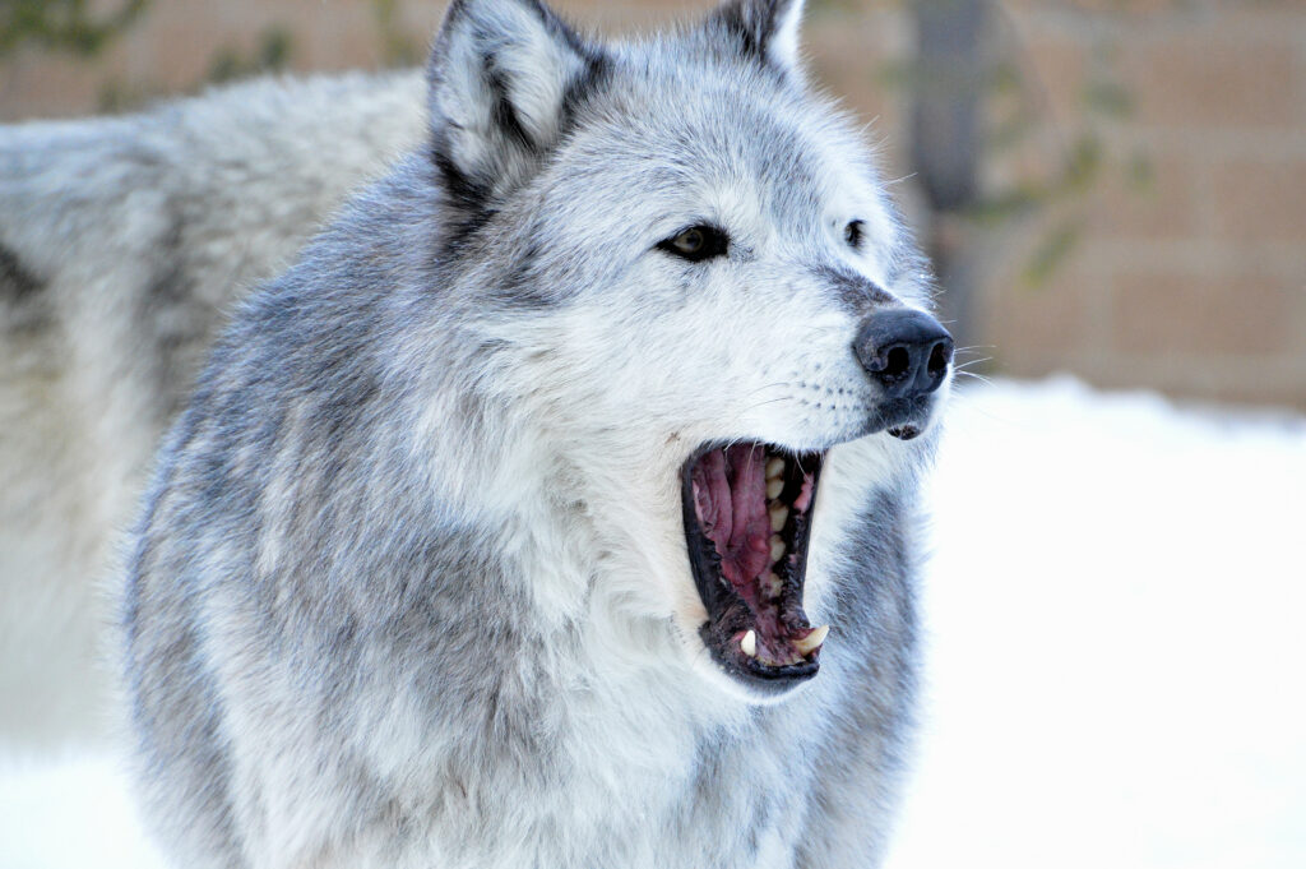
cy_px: 434
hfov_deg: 5.1
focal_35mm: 405
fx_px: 14680
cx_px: 653
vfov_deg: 3.4
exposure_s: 1/320
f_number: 10
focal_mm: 270
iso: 1600
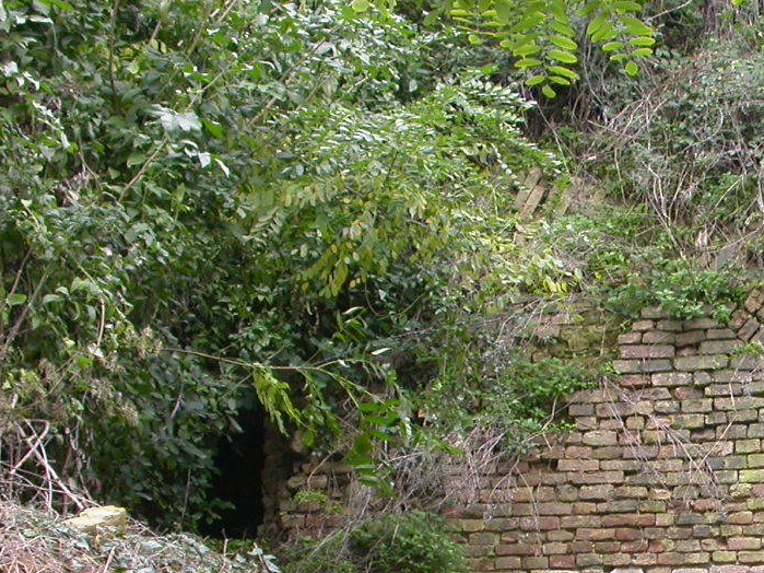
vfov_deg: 16.7
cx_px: 772
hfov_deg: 21.7
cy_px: 531
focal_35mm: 87
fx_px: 1920
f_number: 3.7
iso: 100
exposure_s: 1/86.5
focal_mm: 7.85
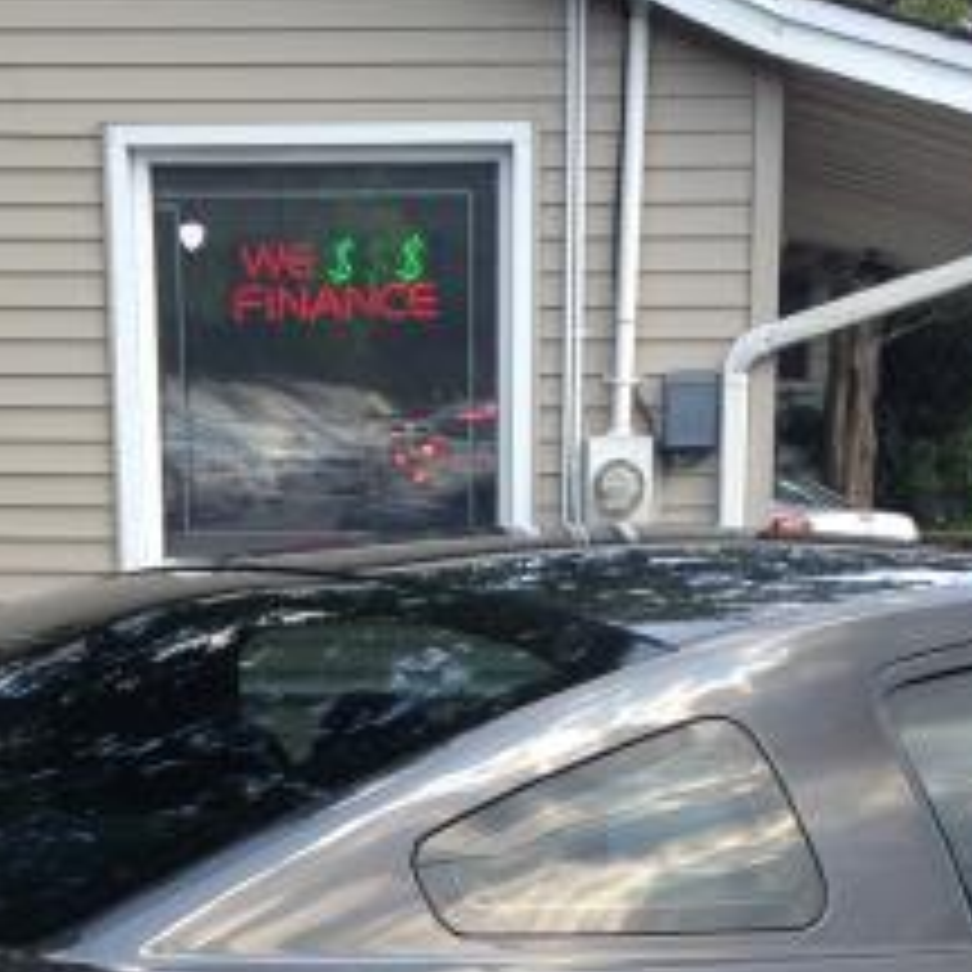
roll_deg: +0.1
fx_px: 3431
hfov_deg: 16.1
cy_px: 1256
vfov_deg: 15.4
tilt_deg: -14.4
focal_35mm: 108
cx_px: 536
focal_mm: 4.12
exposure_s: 1/252
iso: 50
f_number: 2.4
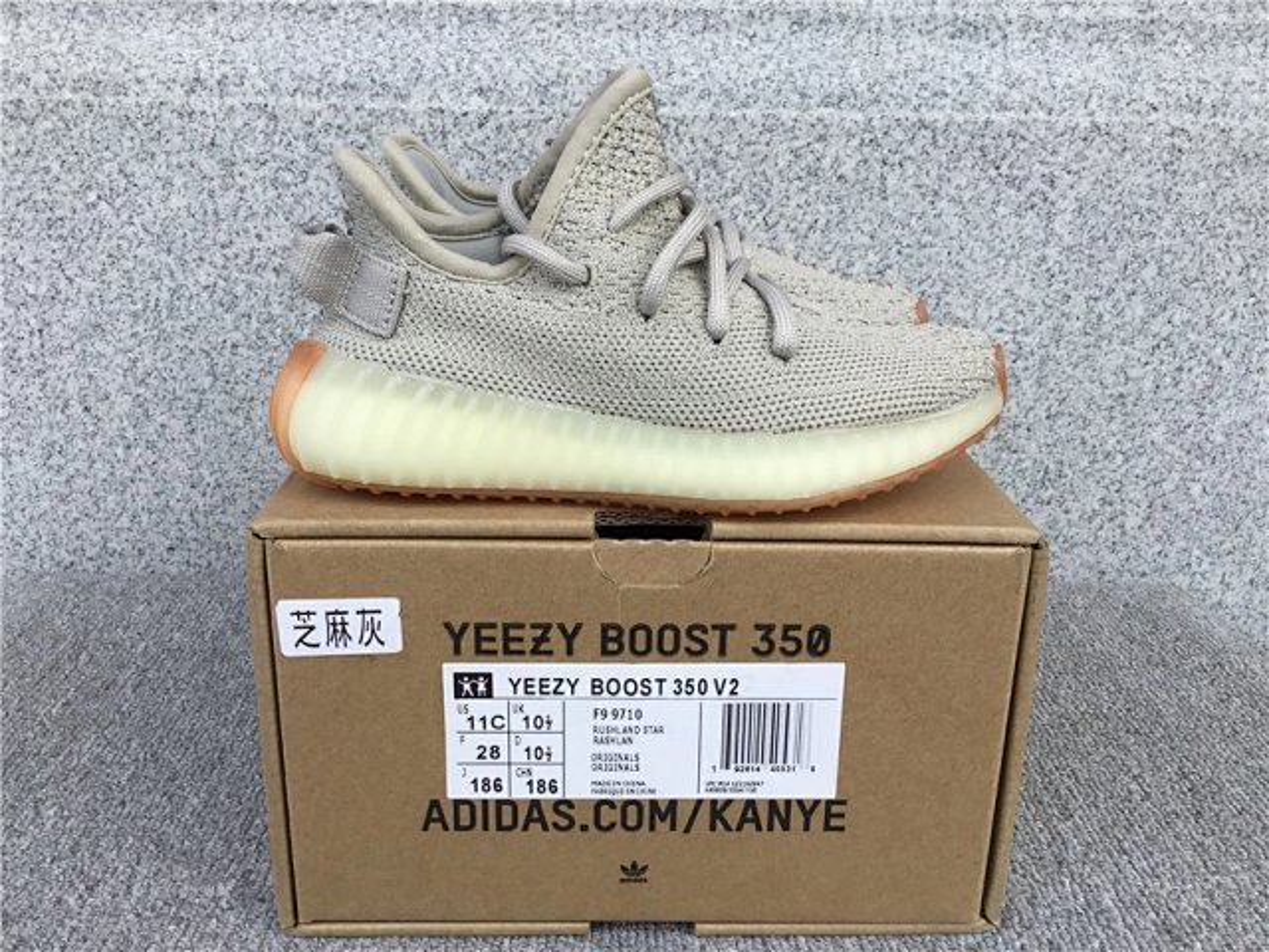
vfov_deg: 45.4
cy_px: 476
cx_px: 634
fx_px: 1136
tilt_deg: -17.5
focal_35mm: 31
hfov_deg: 58.4
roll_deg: -0.8
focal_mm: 3.3
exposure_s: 1/384
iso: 25
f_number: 2.4
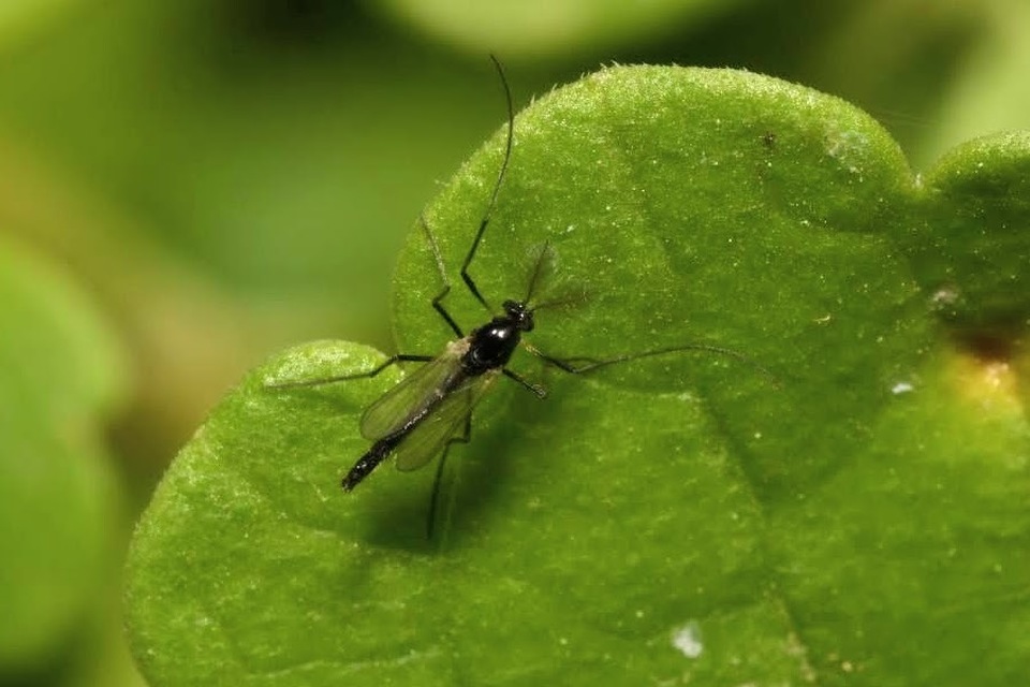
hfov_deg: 13.0
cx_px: 515
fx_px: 4506
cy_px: 344
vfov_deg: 8.7
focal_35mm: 158
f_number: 32
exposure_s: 1/60
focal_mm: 105
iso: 250
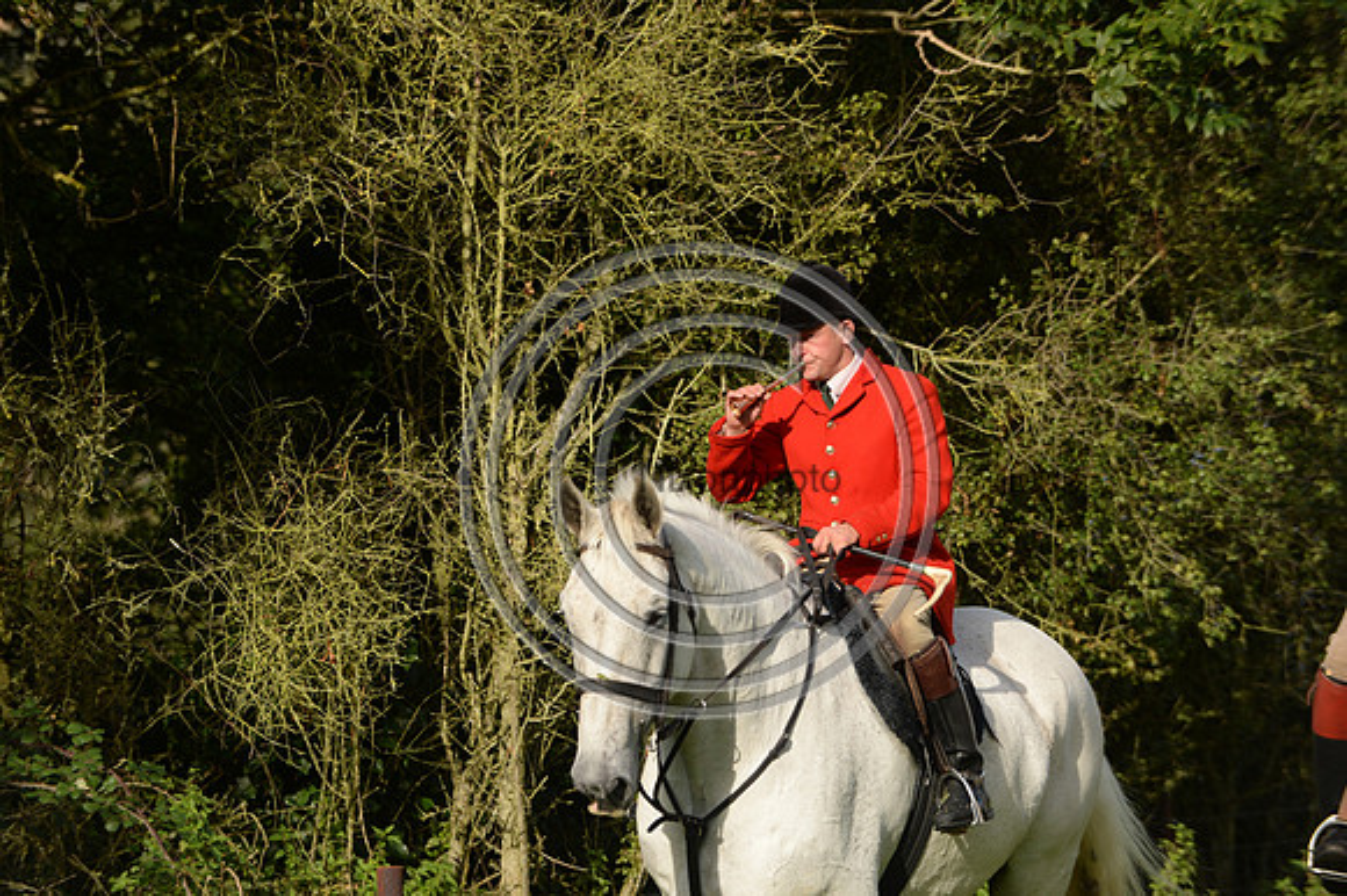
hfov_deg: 10.3
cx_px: 674
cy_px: 448
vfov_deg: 6.9
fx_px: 7479
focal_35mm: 200
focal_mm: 200
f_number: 5
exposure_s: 1/1250
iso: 450
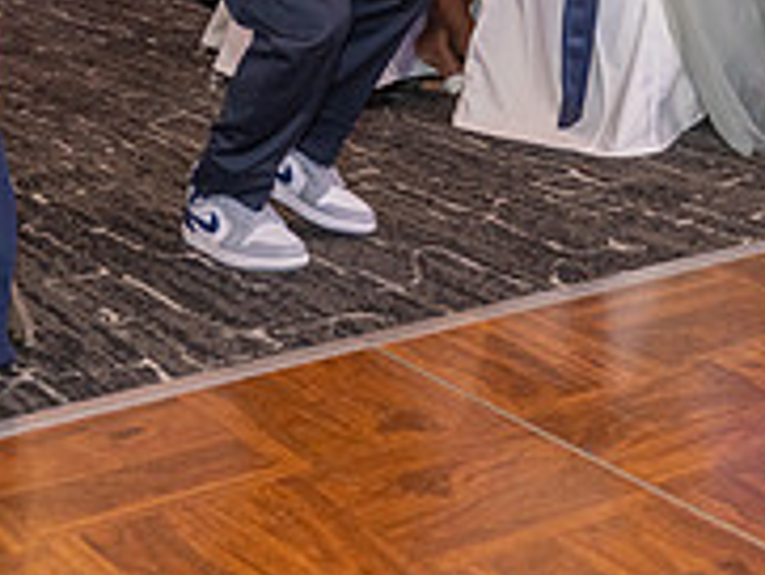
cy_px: -235
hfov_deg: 23.5
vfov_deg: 16.5
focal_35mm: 83
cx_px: 397
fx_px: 1835
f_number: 3.5
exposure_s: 1/200
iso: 1600
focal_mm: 27
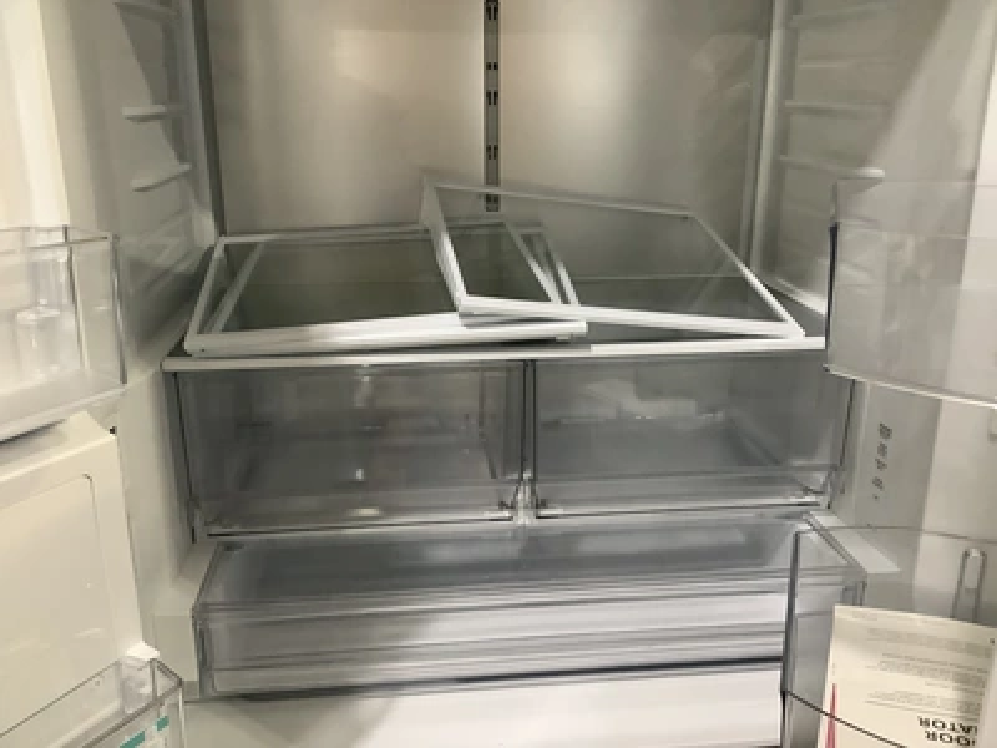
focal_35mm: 31
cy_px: 374
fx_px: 893
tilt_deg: -17.4
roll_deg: +0.1
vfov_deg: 45.4
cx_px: 498
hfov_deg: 58.4
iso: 320
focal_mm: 3.3
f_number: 2.4
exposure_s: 1/40
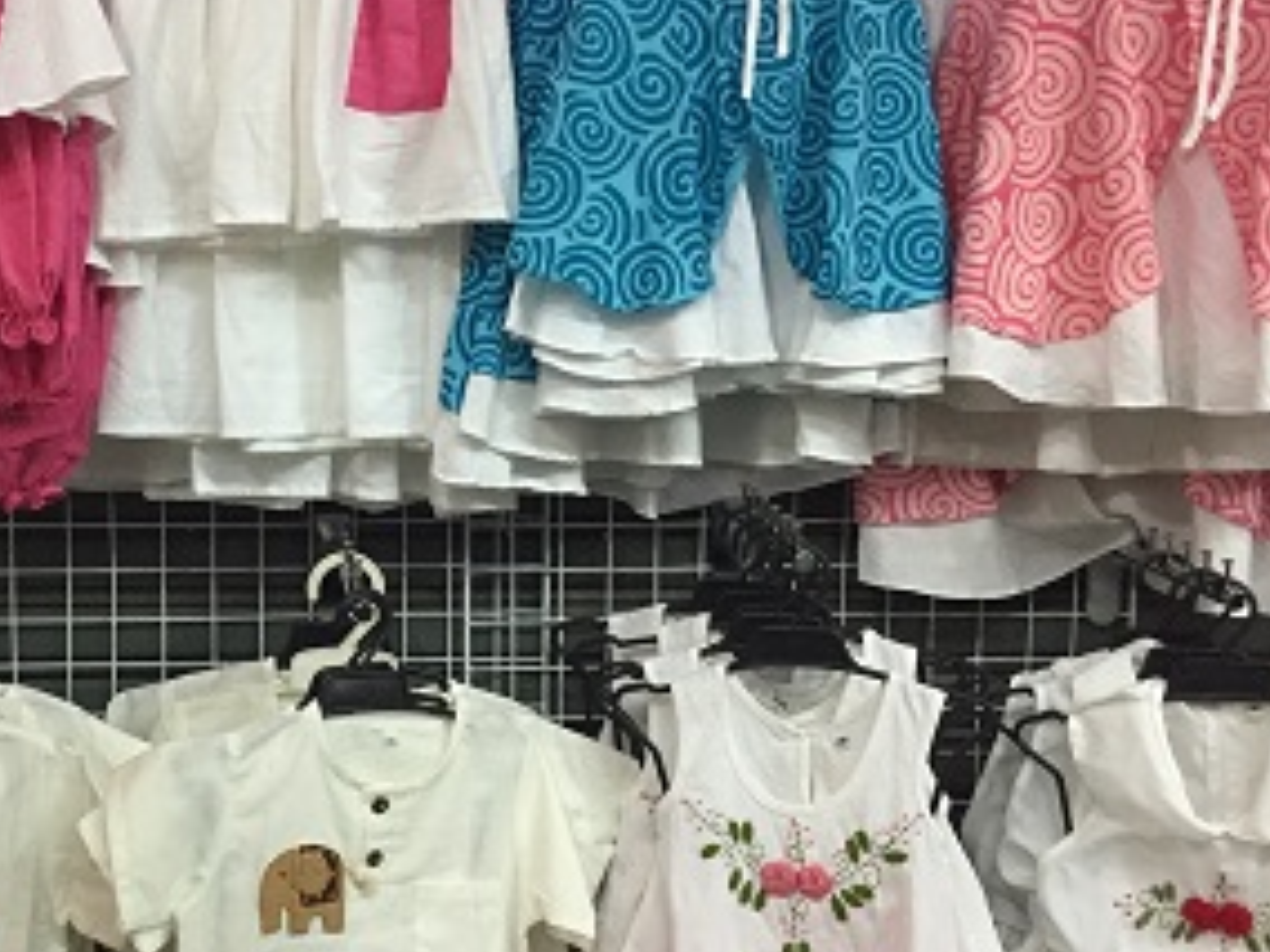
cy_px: 431
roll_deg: -0.8
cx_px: 295
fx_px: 1871
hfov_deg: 36.5
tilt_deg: -5.8
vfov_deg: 28.5
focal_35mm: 51
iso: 200
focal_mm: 4.15
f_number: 2.2
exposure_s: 1/33
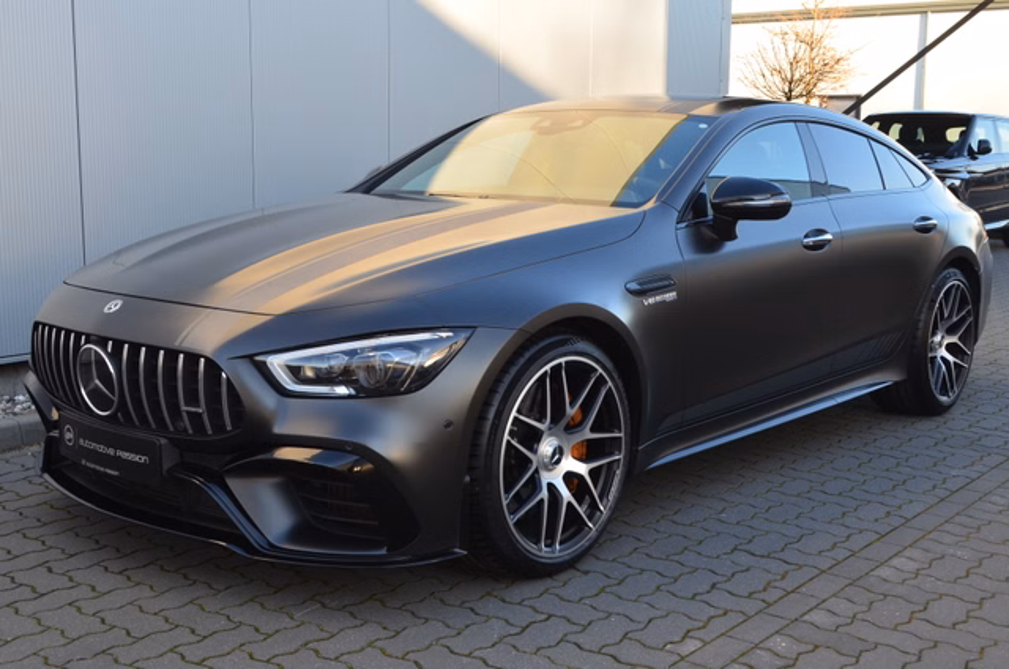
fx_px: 1175
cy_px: 334
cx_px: 504
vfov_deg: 31.8
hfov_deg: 46.5
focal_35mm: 42
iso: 400
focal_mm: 28
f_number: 10
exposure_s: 1/50
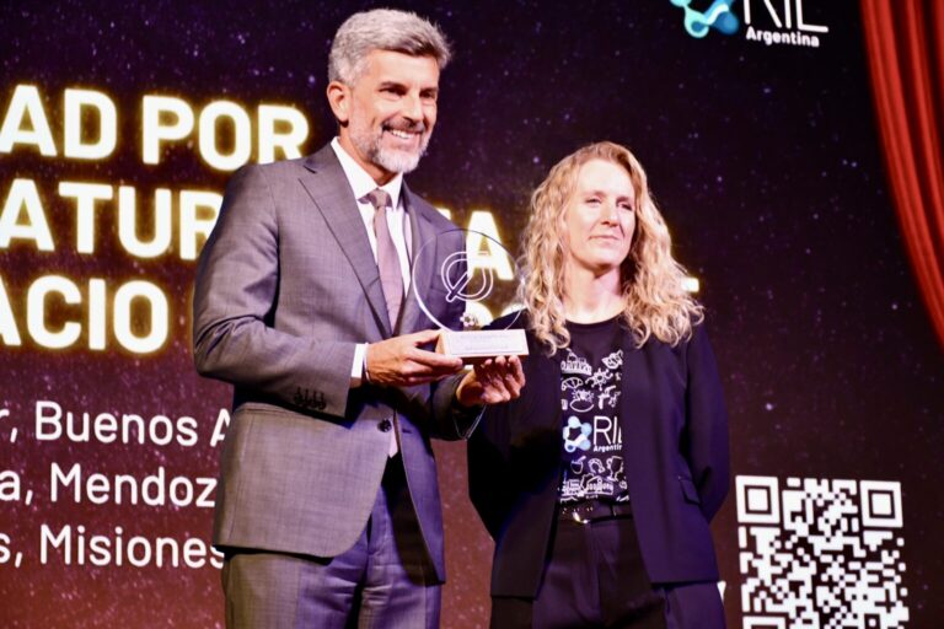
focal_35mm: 93
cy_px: 314
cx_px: 472
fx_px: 2438
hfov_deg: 21.9
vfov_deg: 14.7
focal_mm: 62
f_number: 5
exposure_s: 1/125
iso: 1100
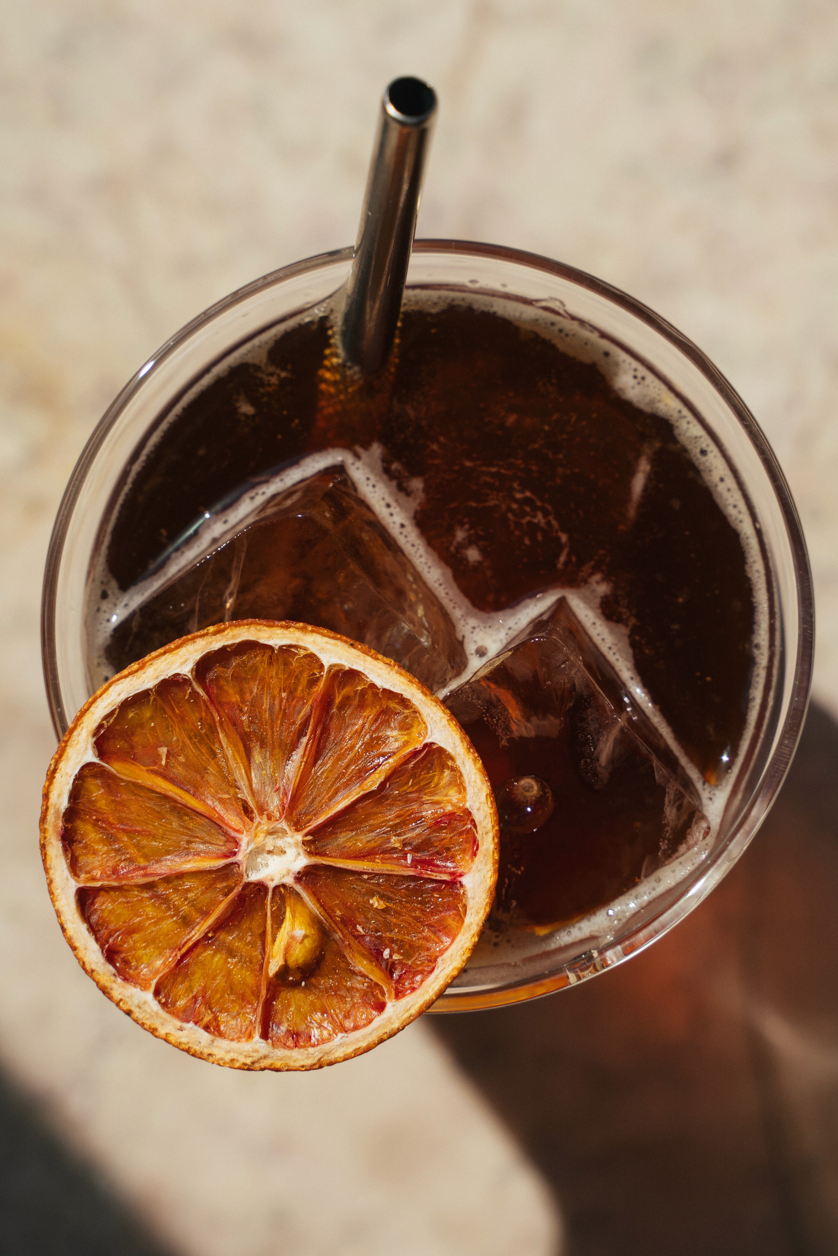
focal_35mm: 112
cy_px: 628
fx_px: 3910
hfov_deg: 12.2
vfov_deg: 18.3
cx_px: 419
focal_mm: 75
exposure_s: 1/3200
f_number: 5.6
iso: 250
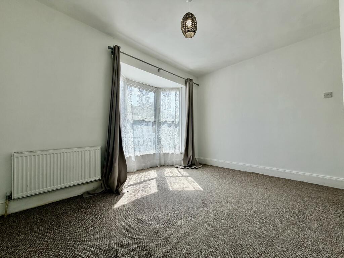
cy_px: 129
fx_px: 139
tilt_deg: +1.1
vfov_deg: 85.7
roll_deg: -0.1
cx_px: 172
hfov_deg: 102.1
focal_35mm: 14
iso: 64
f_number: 2.2
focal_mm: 2.22
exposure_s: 1/502
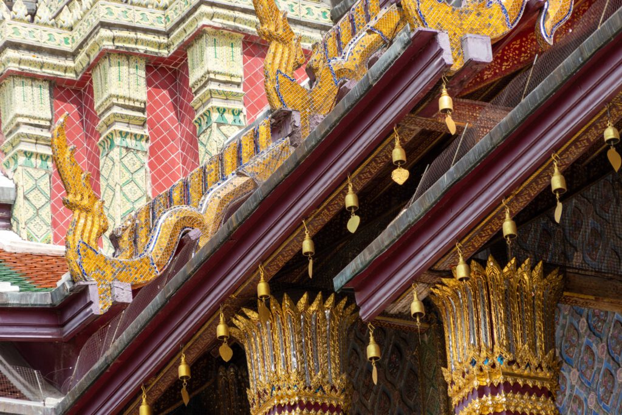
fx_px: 4147
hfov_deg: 8.6
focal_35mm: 240
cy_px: 208
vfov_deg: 5.7
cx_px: 311
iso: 160
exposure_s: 1/250
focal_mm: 240
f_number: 8
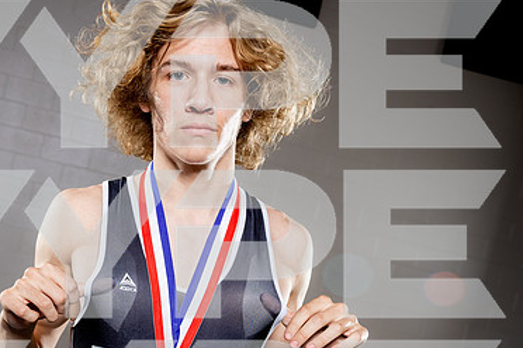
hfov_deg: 36.8
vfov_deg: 25.3
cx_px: 148
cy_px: 245
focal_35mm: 53
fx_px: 770
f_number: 5.6
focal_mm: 34
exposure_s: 1/250
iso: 320
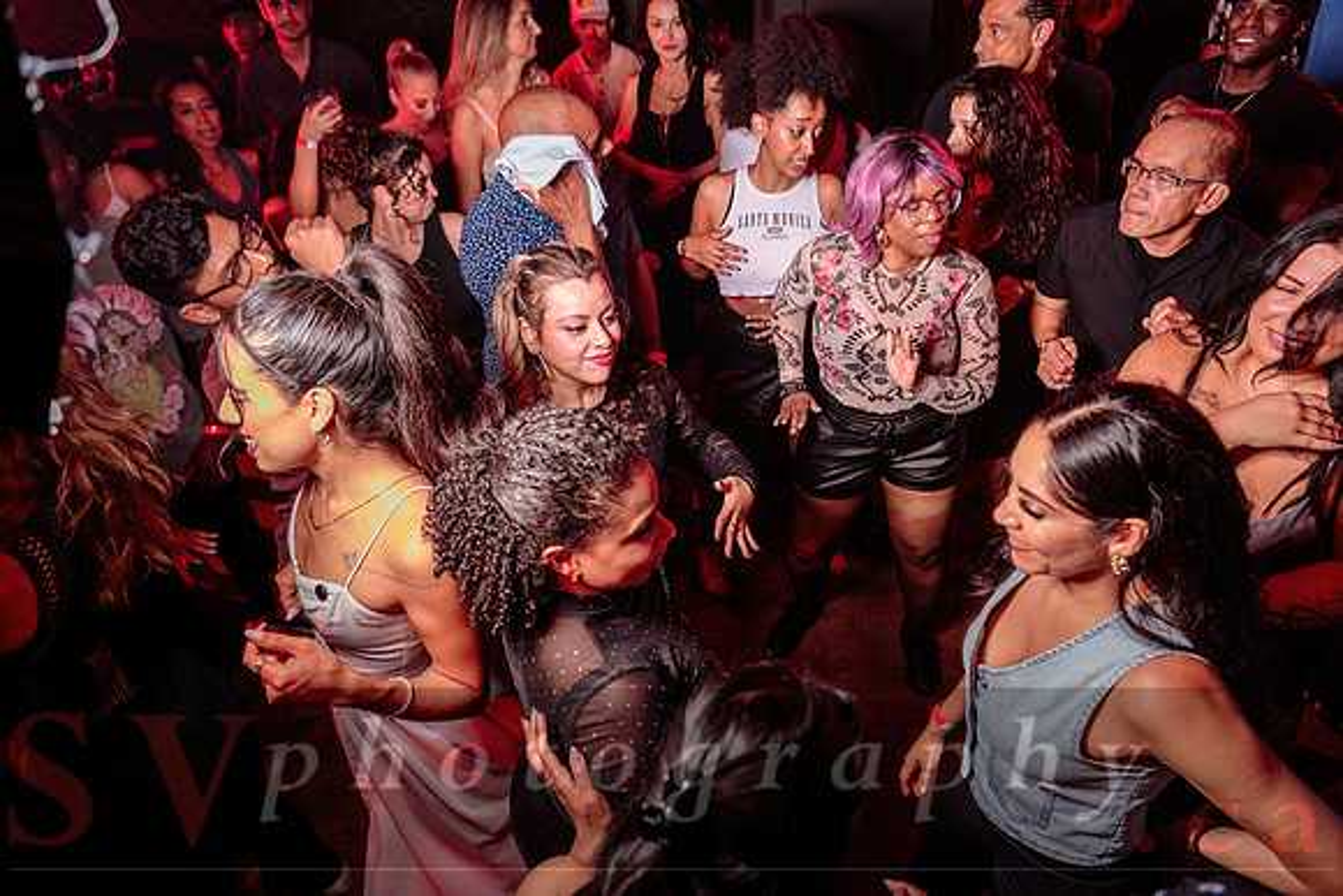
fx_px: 896
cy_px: 448
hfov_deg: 73.7
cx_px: 672
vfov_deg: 53.2
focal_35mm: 24
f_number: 3.2
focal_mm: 24
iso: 800
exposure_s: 1/40
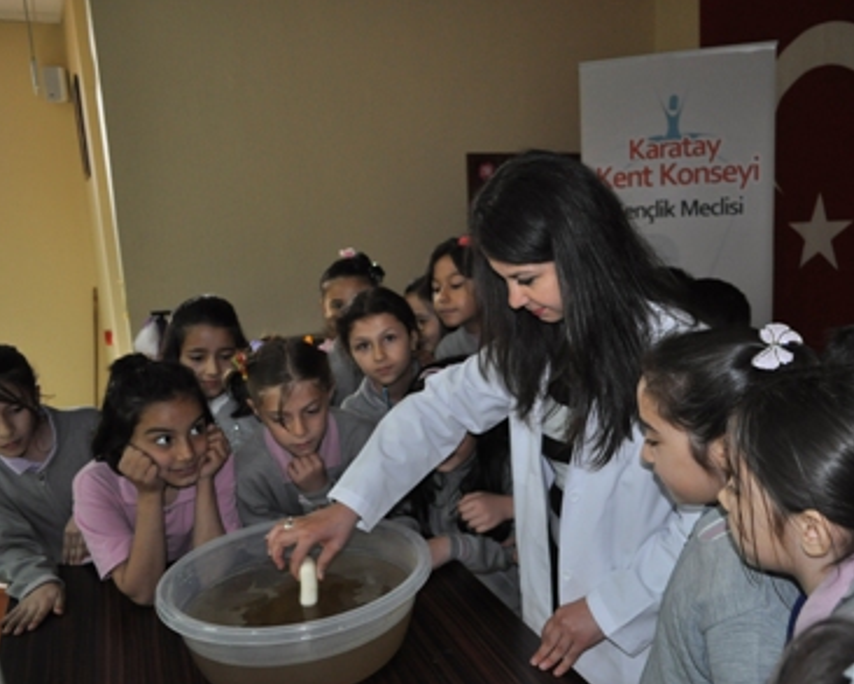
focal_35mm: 31
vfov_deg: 47.1
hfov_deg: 56.9
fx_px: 784
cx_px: 499
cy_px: 343
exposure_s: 1/60
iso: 800
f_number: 3.5
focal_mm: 18
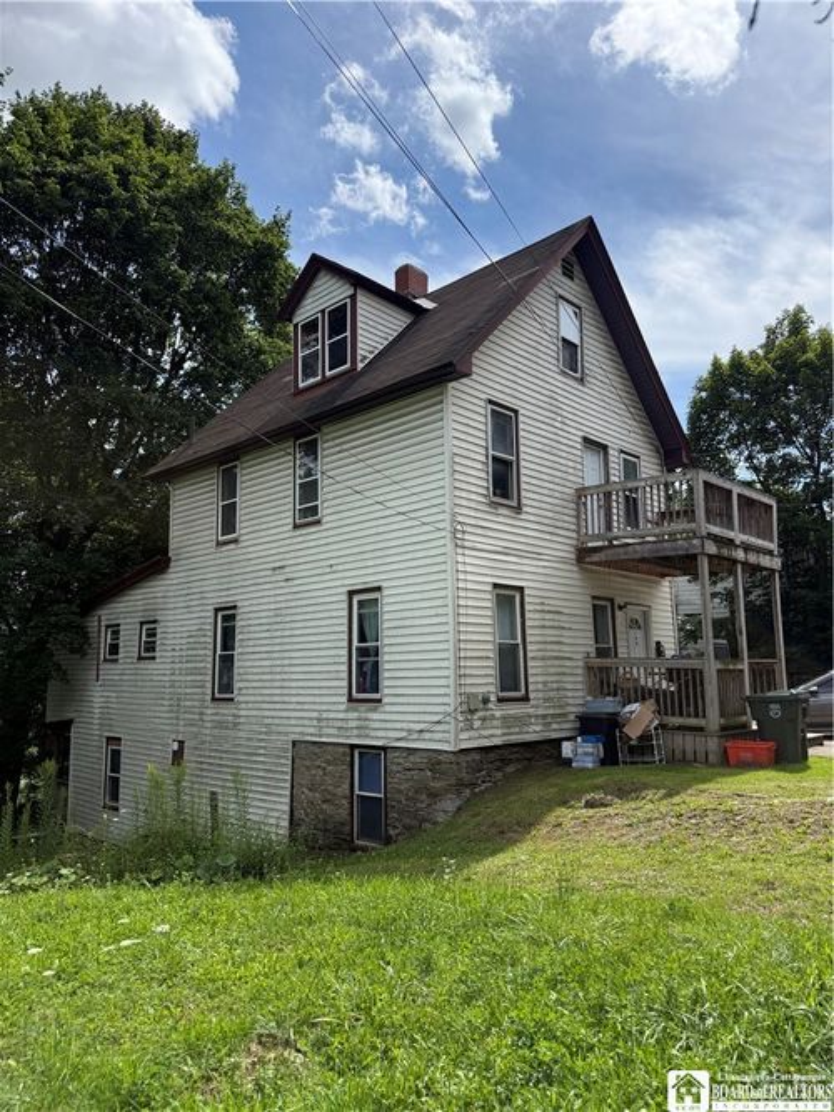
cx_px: 417
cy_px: 556
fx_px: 771
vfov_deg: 71.6
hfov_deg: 56.8
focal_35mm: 24
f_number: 1.78
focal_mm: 6.76
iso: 100
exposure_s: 1/4975
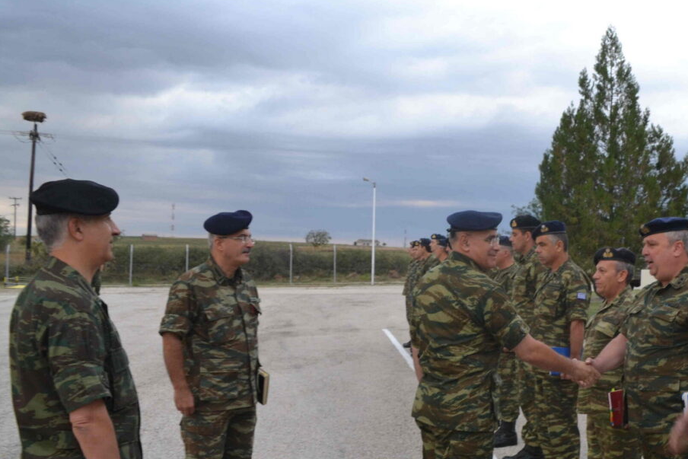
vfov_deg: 31.0
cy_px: 301
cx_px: 510
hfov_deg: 44.0
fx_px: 822
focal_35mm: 43
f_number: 5
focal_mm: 18
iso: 400
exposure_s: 1/100
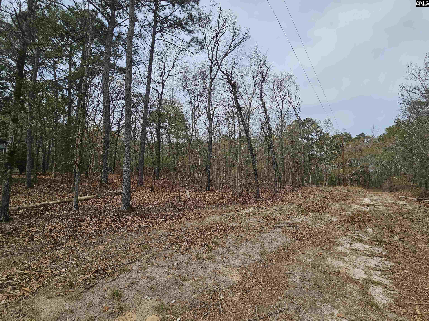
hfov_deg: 106.2
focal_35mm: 13
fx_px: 161
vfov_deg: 89.9
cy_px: 160
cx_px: 214
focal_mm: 2.2
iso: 50
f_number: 2.2
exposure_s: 1/2664
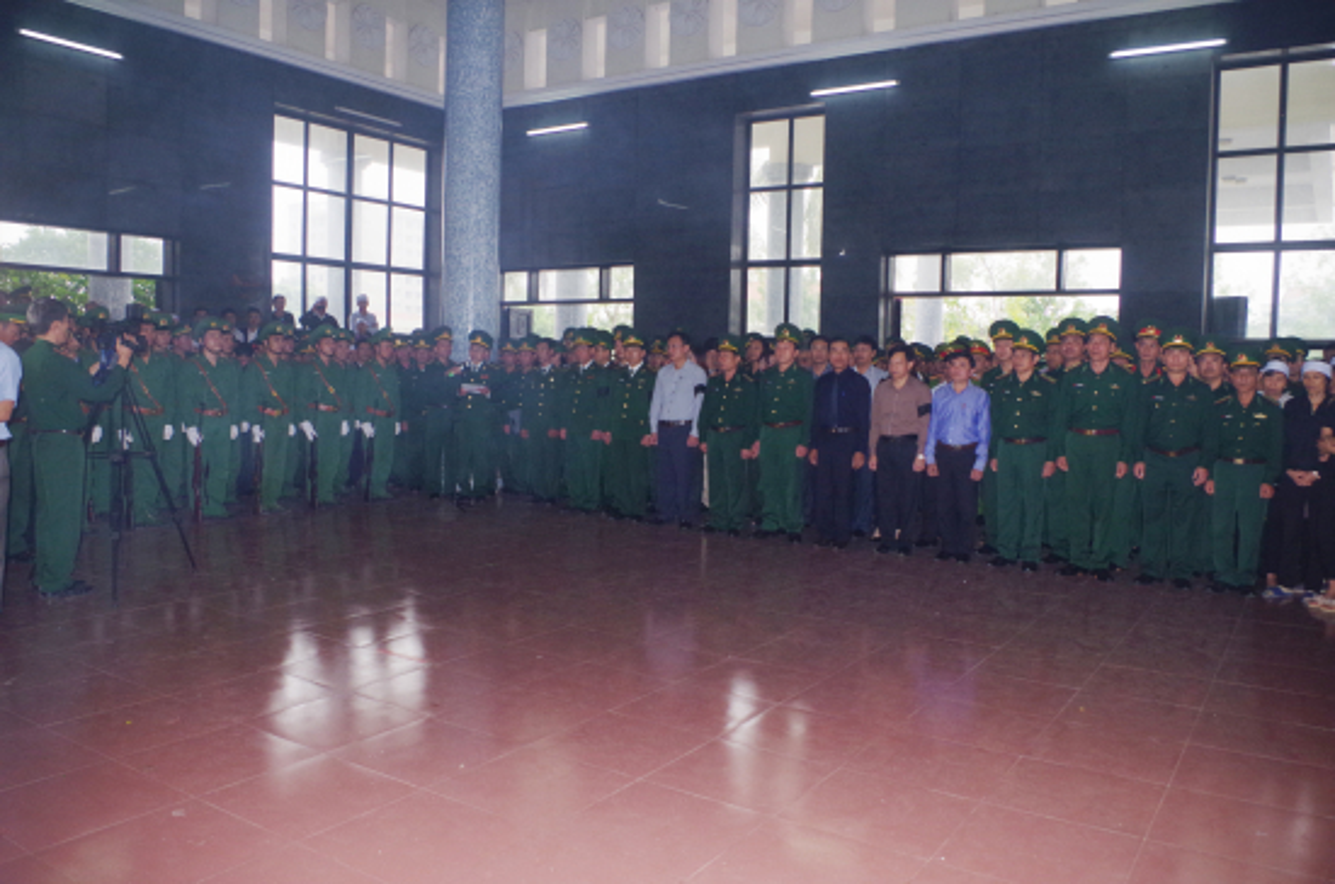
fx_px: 999
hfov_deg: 67.5
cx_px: 668
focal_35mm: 27
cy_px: 442
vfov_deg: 47.7
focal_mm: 18
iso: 800
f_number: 5
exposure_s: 1/180
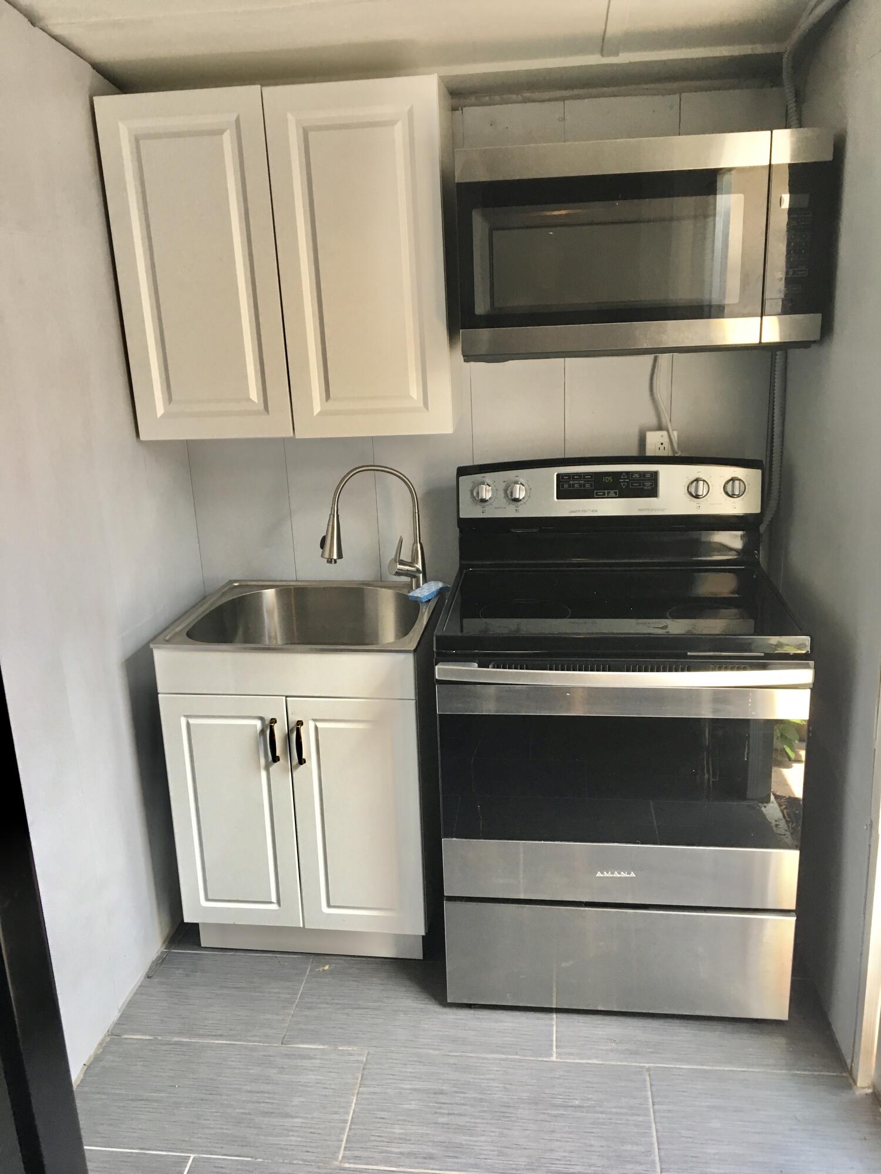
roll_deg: +0.8
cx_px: 440
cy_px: 587
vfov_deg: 61.7
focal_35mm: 29
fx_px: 984
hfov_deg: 48.2
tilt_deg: -15.3
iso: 40
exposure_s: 1/30
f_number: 2.2
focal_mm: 4.15
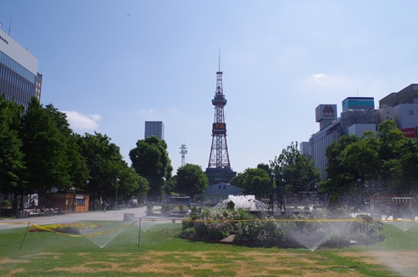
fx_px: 369
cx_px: 209
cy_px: 138
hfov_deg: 59.0
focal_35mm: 32
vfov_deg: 41.0
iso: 100
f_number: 11
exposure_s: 1/160
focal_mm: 21.25
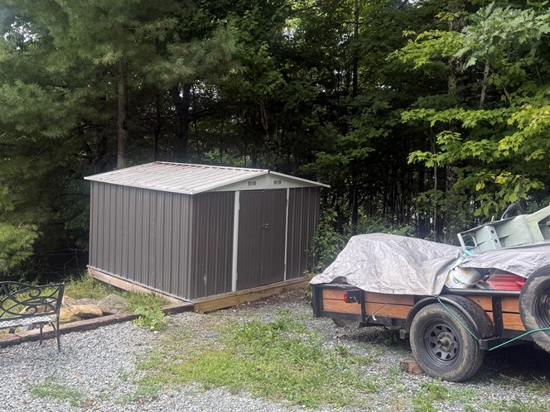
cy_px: 206
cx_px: 225
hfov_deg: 49.9
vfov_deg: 38.7
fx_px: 588
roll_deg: -2.5
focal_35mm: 37
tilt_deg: -5.6
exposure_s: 1/920
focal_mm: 6.76
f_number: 1.78
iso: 80
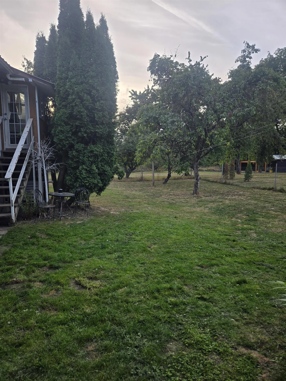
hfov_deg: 58.9
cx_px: 143
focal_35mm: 23
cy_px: 190
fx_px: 253
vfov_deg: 73.9
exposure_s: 1/434
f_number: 1.8
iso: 25
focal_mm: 5.4
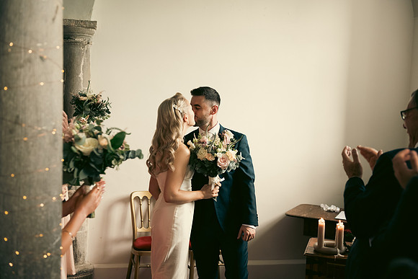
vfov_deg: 28.1
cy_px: 140
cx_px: 209
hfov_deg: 41.1
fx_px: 557
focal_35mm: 48
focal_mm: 48
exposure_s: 1/160
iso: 800
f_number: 3.5
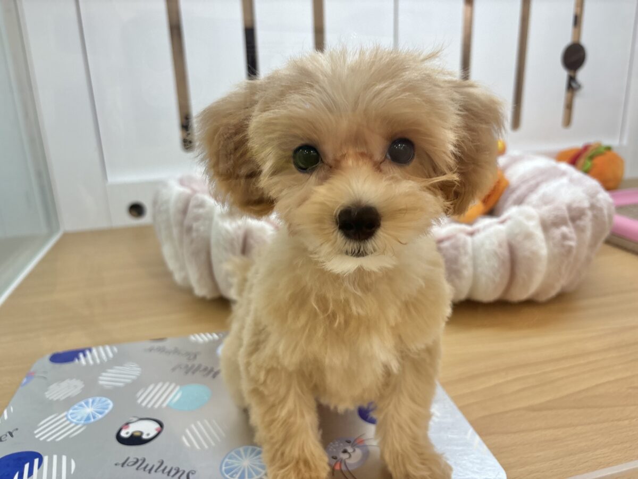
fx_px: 479
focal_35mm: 26
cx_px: 319
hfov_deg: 67.3
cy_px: 240
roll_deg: +1.7
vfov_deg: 53.1
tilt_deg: -17.9
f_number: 1.6
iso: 64
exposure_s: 1/100
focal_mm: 5.96
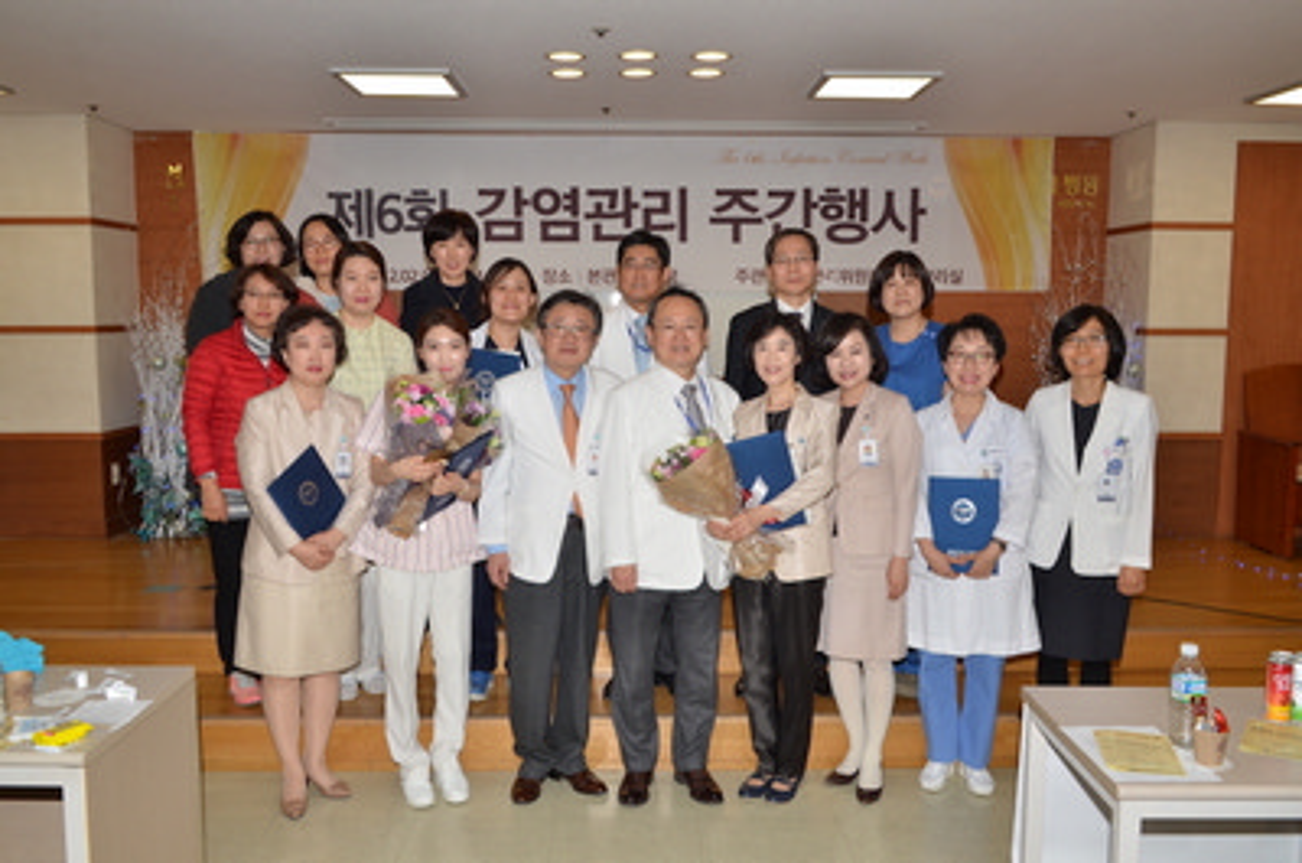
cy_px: 432
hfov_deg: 57.3
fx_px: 1191
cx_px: 651
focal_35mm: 33
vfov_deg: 39.8
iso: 320
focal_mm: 22
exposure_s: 1/100
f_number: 7.1
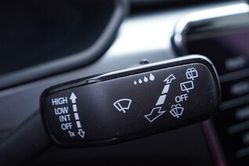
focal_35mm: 62
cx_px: 122
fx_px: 429
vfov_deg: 21.9
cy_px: 100
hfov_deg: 32.4
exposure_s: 1/40
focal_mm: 24
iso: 250
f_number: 2.8
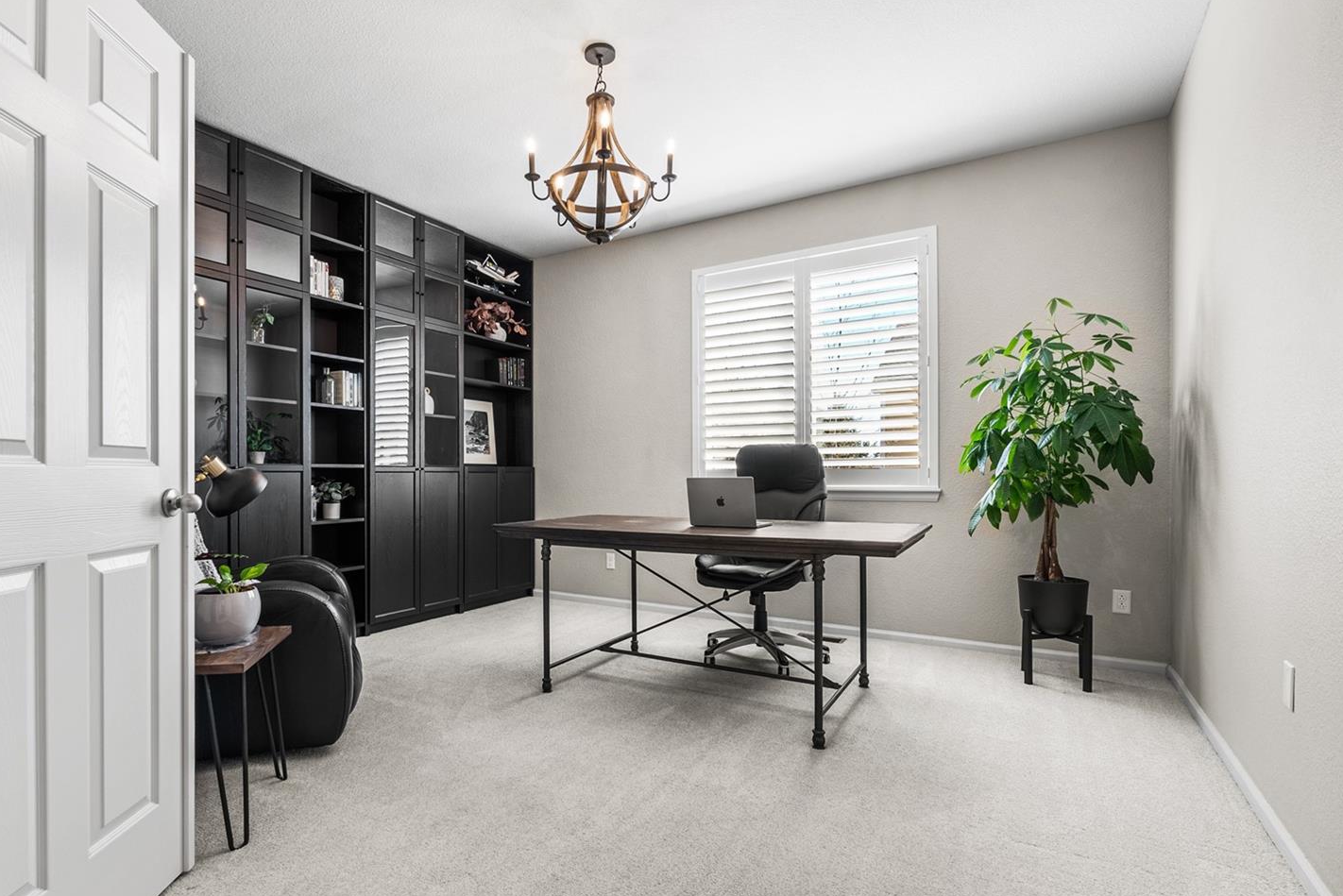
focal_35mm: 18
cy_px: 468
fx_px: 672
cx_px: 599
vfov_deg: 67.4
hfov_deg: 89.6
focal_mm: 16
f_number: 8
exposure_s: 1/3
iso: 200
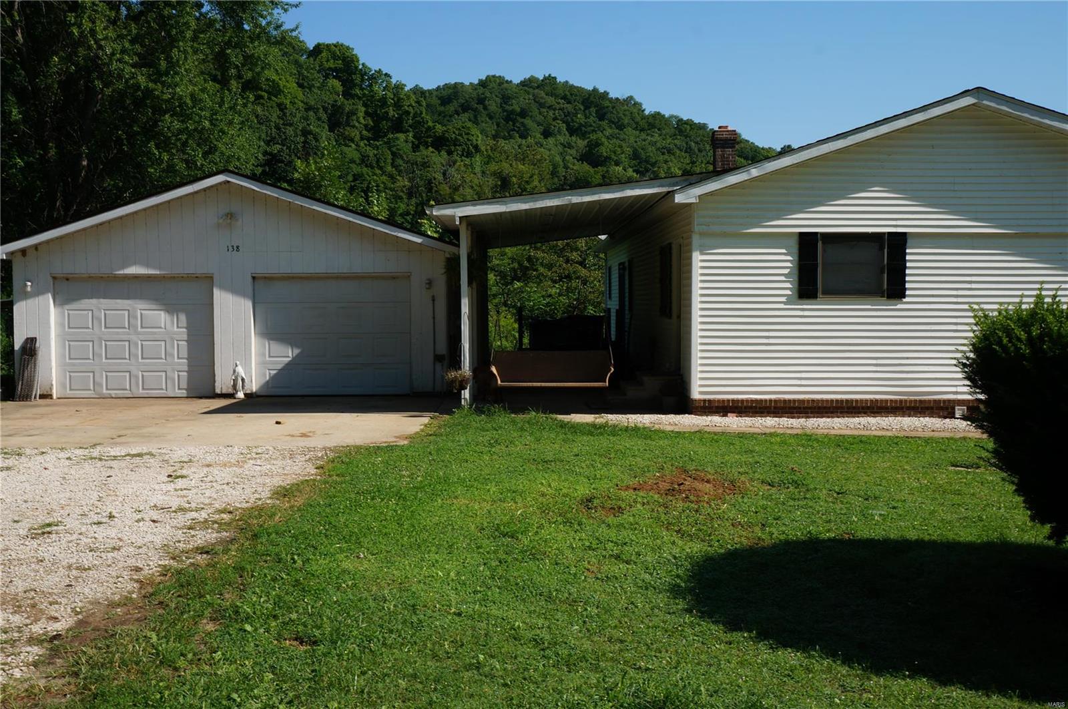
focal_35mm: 42
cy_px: 354
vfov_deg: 31.8
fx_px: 1244
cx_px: 534
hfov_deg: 46.5
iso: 100
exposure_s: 1/80
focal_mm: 28
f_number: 14
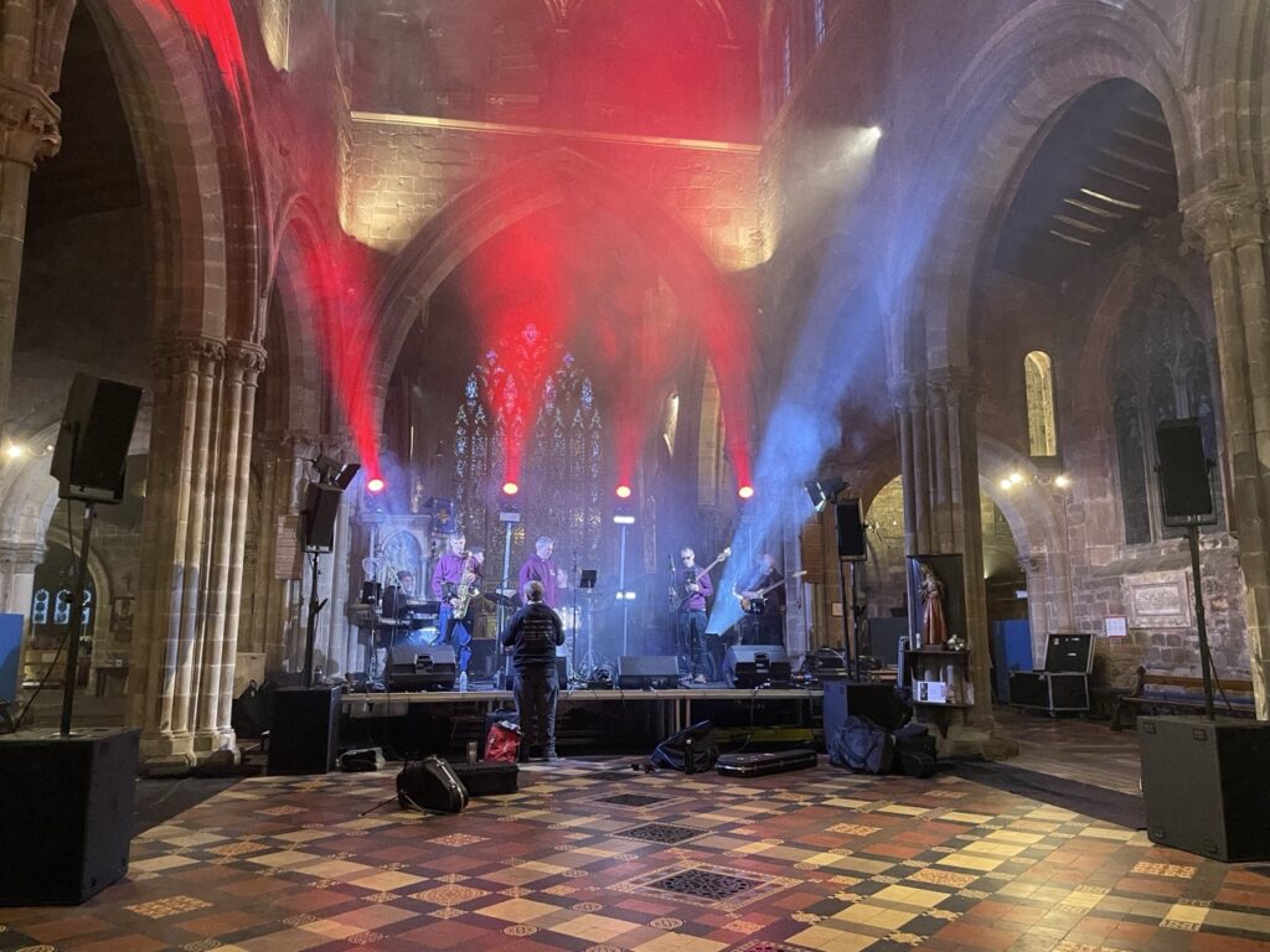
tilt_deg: +10.4
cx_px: 635
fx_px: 954
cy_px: 476
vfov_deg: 53.1
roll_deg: -0.1
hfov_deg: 67.3
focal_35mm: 26
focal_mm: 4.2
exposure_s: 1/33
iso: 320
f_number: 1.6
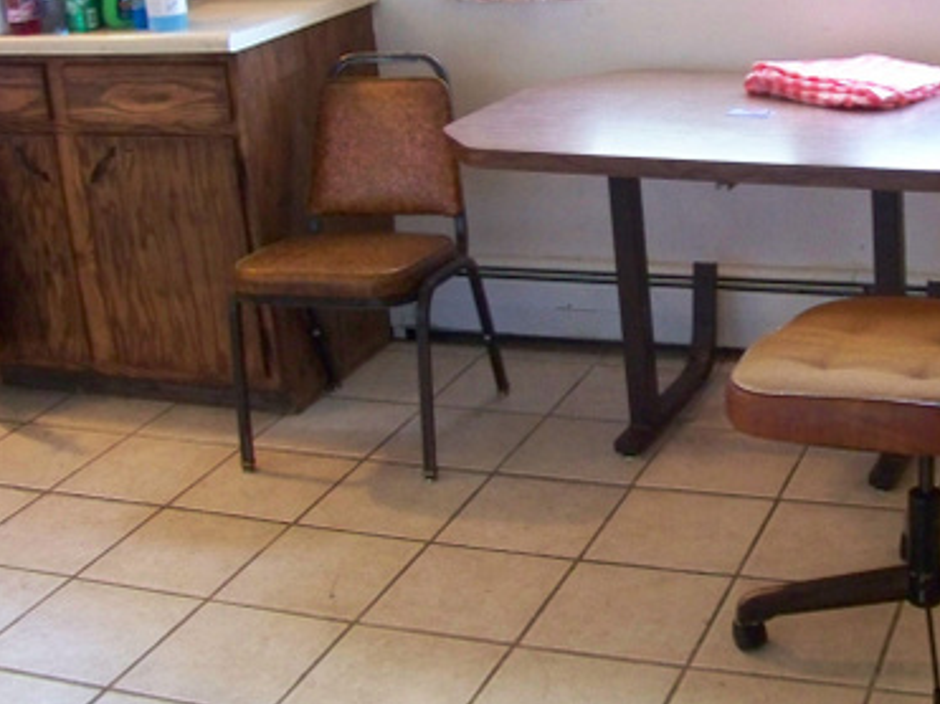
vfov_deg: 25.5
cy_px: 241
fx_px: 1547
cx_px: 702
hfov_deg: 33.1
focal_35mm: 57
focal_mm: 5.85
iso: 640
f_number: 2.8
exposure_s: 1/30
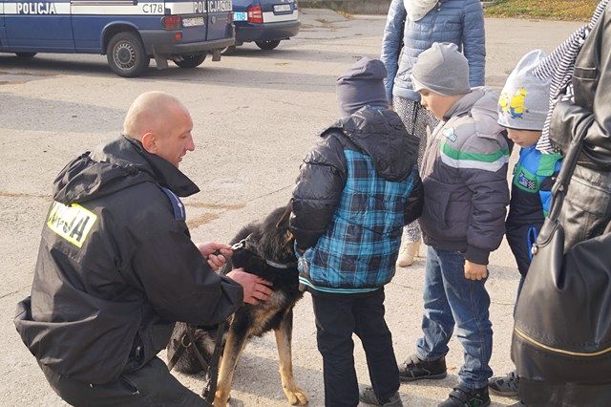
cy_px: 204
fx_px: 763
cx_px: 306
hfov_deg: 43.6
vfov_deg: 29.8
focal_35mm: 45
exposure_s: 1/160
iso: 100
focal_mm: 30
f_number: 7.1
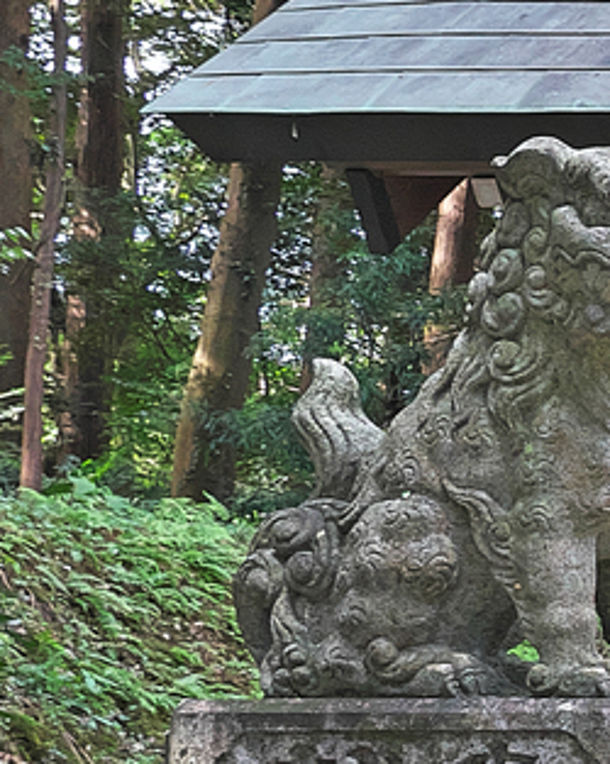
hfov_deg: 8.0
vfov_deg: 13.4
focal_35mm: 144
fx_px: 3253
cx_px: 2198
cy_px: 447
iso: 320
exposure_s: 1/20
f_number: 10
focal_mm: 24
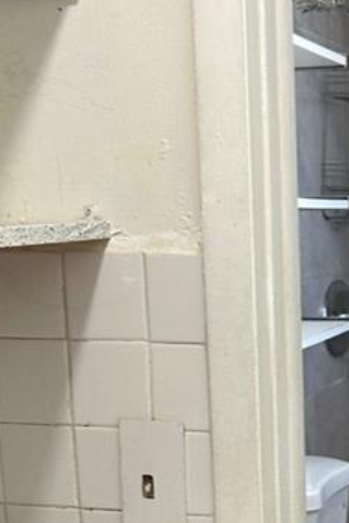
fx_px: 1250
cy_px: 508
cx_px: 323
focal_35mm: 86
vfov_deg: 22.8
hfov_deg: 15.7
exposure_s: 1/60
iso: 125
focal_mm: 6.86
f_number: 1.78
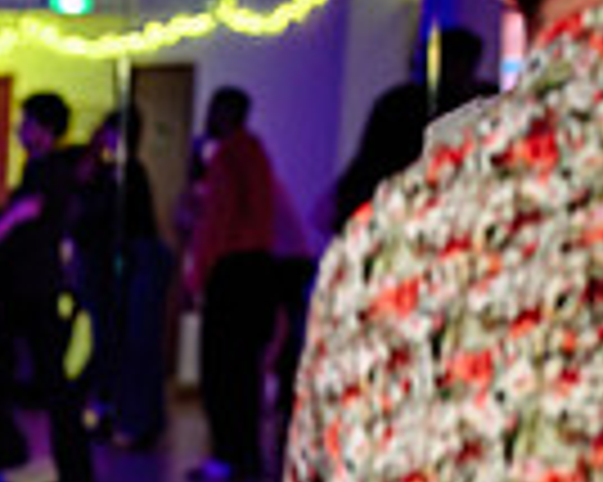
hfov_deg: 9.3
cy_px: 604
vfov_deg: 7.8
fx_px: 3495
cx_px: -568
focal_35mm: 196
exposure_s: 1/100
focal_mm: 45
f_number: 2
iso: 2000
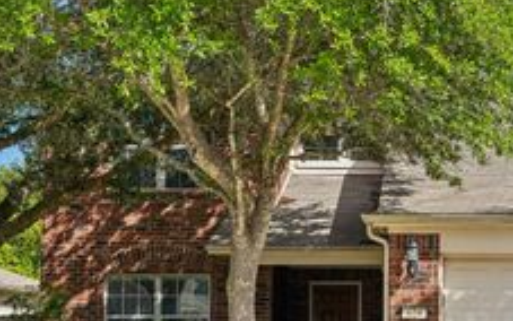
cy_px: 245
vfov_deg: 17.5
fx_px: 1035
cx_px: 472
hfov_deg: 26.8
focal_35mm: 74
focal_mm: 33
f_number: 8
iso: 100
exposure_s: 1/160
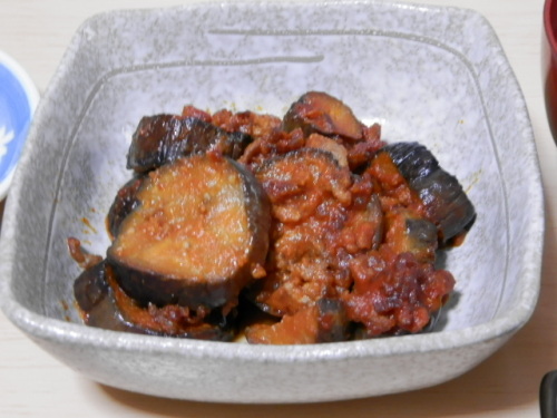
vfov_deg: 21.6
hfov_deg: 28.6
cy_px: 209
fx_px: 1094
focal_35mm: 68
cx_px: 278
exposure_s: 1/6
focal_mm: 12.2
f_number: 4
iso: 400
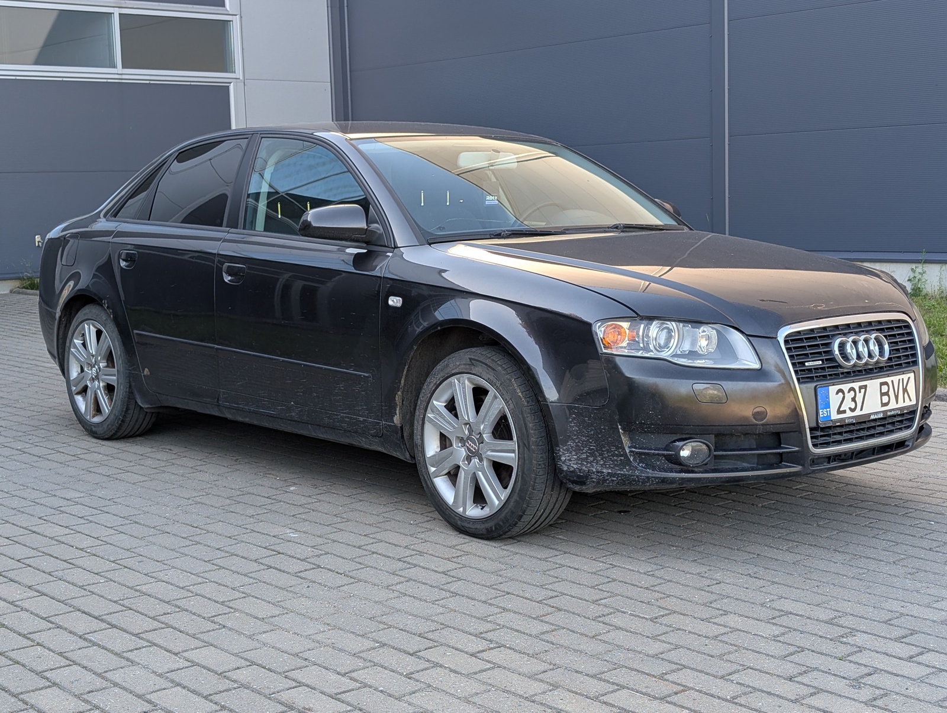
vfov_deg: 29.8
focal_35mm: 49
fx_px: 1343
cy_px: 356
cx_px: 474
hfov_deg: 38.9
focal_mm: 6.9
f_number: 1.68
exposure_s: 1/95
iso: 20
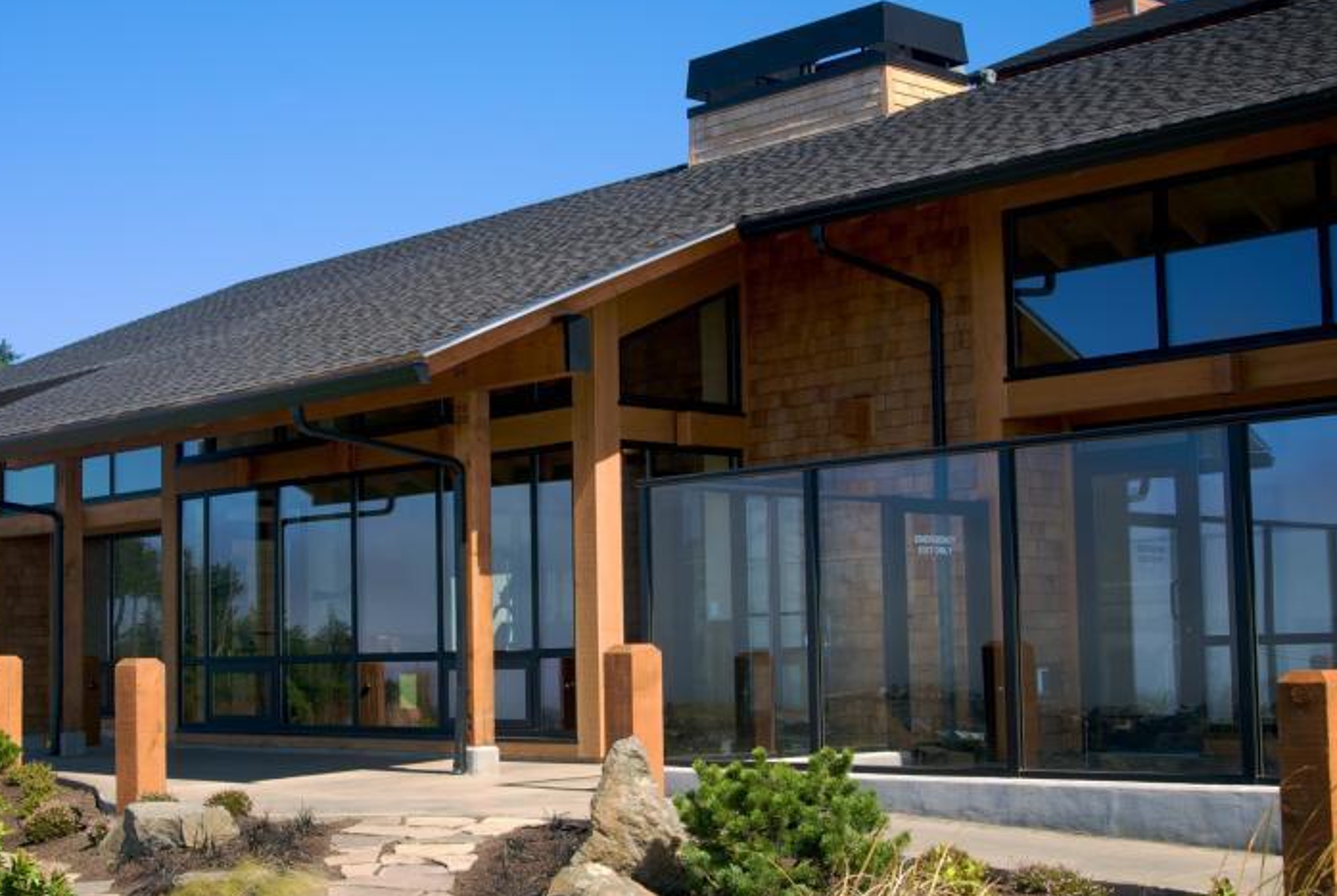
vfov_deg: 25.1
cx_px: 524
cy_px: 464
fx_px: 2008
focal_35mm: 54
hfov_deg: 36.7
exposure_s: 1/100
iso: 100
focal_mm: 28
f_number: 6.3
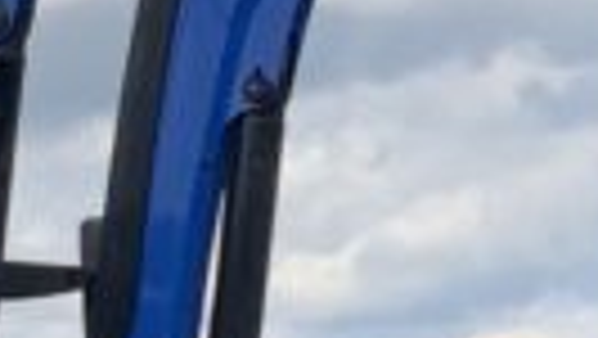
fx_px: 3871
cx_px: 225
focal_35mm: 244
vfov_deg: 5.0
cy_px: 478
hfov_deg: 8.8
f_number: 1.8
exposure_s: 1/691
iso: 16
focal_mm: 3
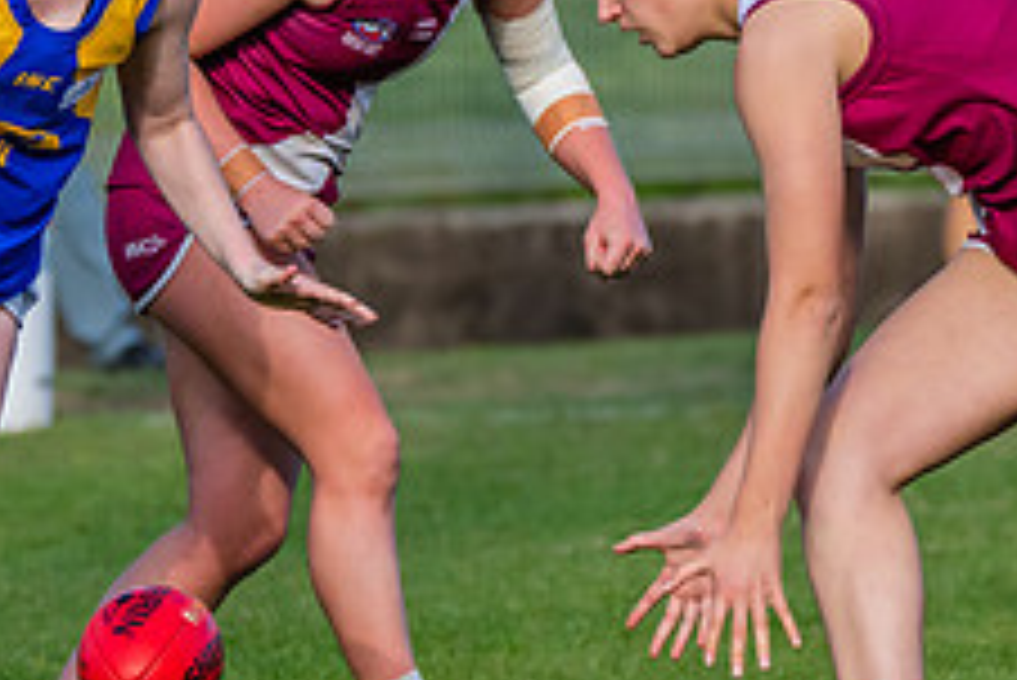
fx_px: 27673
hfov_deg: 2.1
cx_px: 276
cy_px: 520
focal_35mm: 979
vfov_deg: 1.4
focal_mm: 280
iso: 800
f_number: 5.6
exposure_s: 1/1600
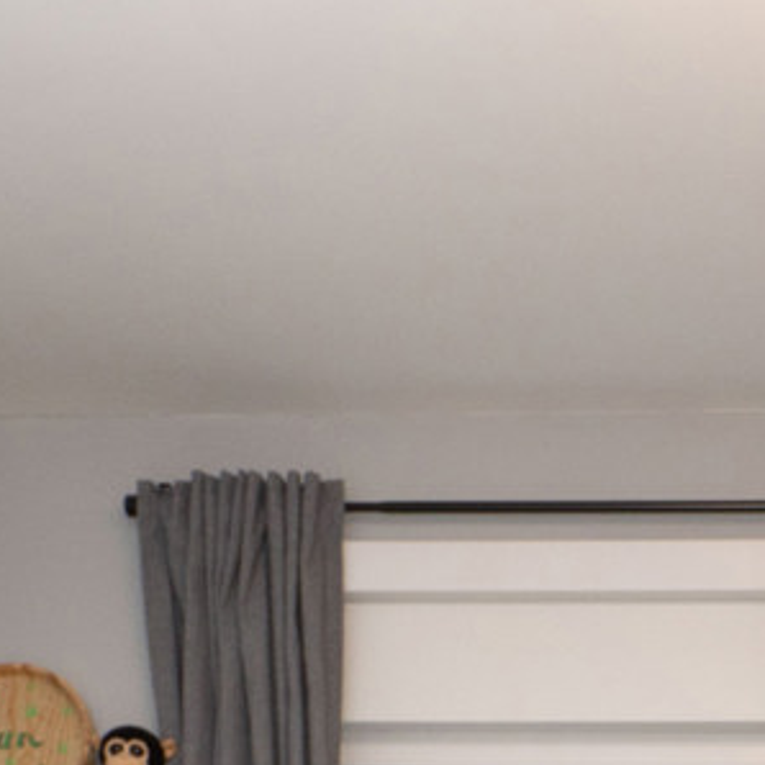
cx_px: 703
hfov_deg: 22.2
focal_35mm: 76
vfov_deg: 19.1
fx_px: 1900
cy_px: 1242
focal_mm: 8
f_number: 5
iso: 200
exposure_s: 1/60
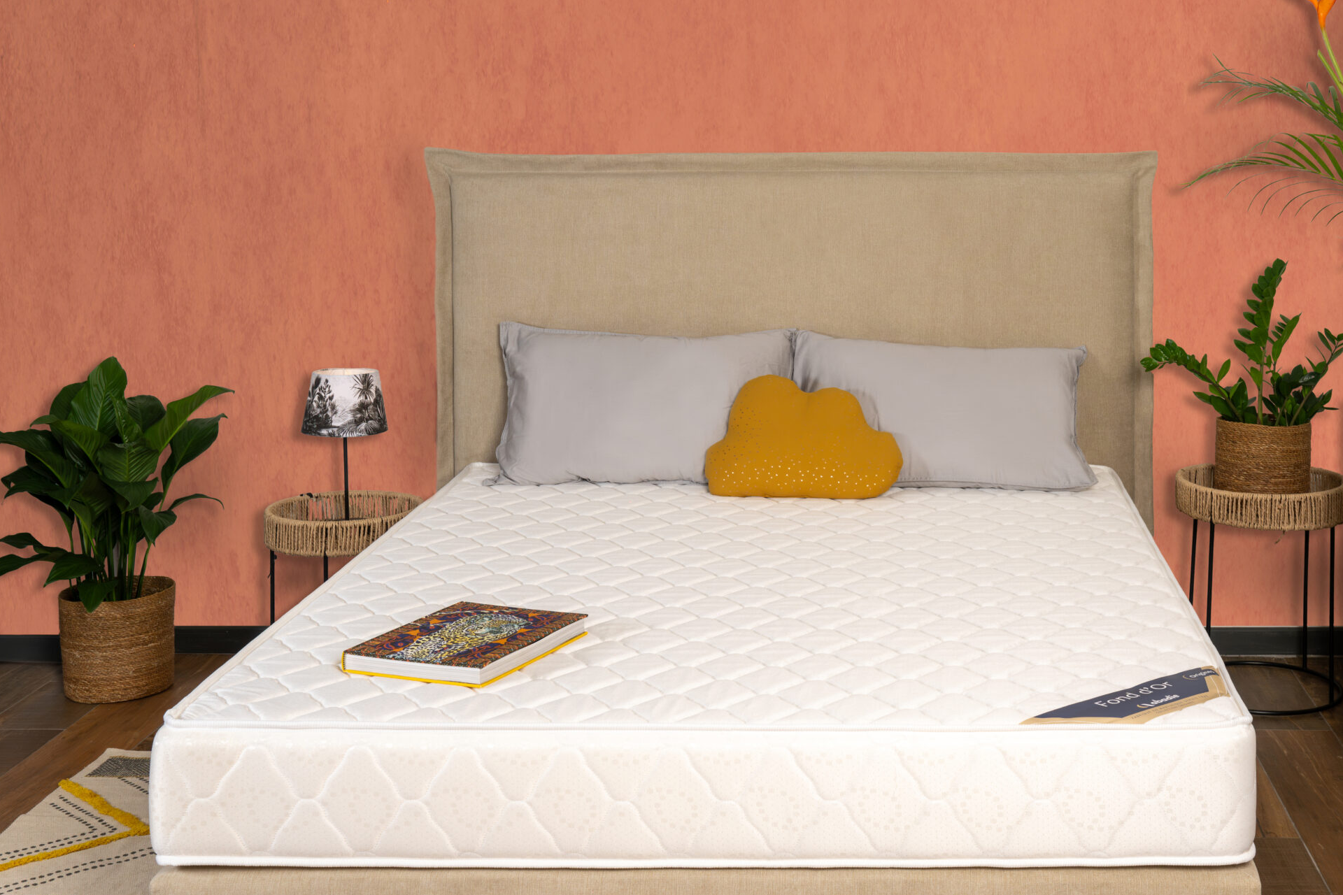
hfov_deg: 41.0
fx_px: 1791
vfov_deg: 28.0
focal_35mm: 48
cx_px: 762
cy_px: 507
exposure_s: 1/60
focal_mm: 36
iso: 320
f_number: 8
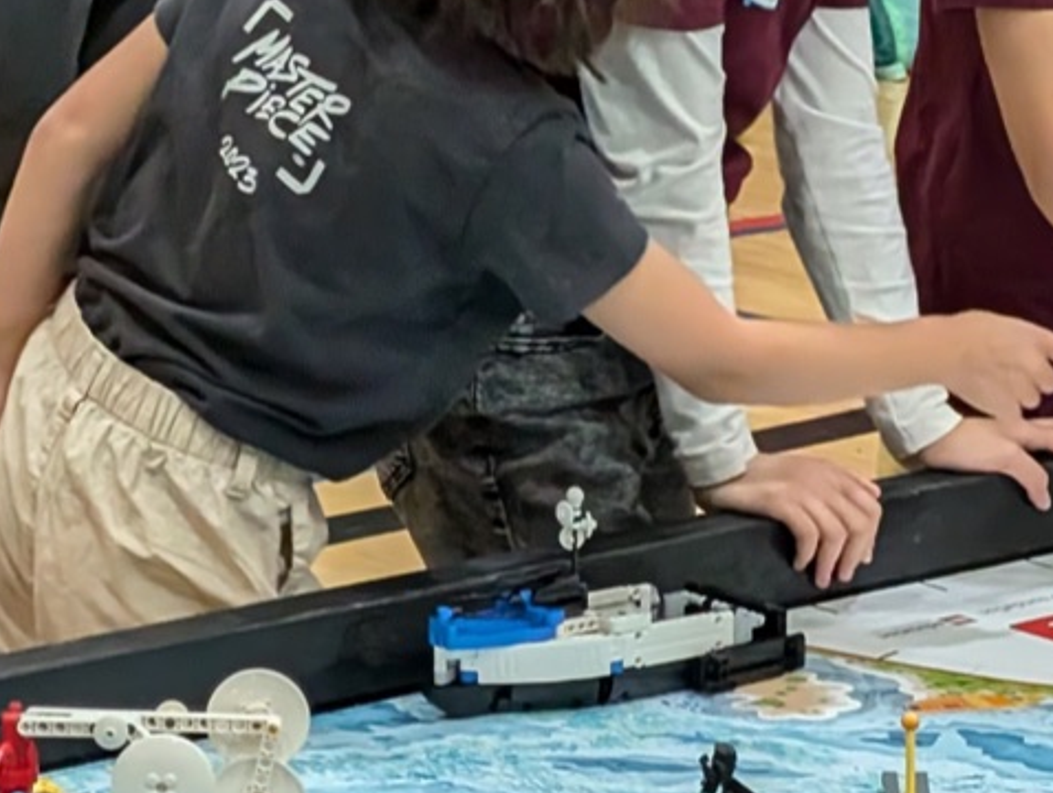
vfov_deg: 9.1
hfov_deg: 12.0
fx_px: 4996
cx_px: 399
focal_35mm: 164
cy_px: 293
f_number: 1.68
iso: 750
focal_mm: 6.9
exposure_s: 1/120
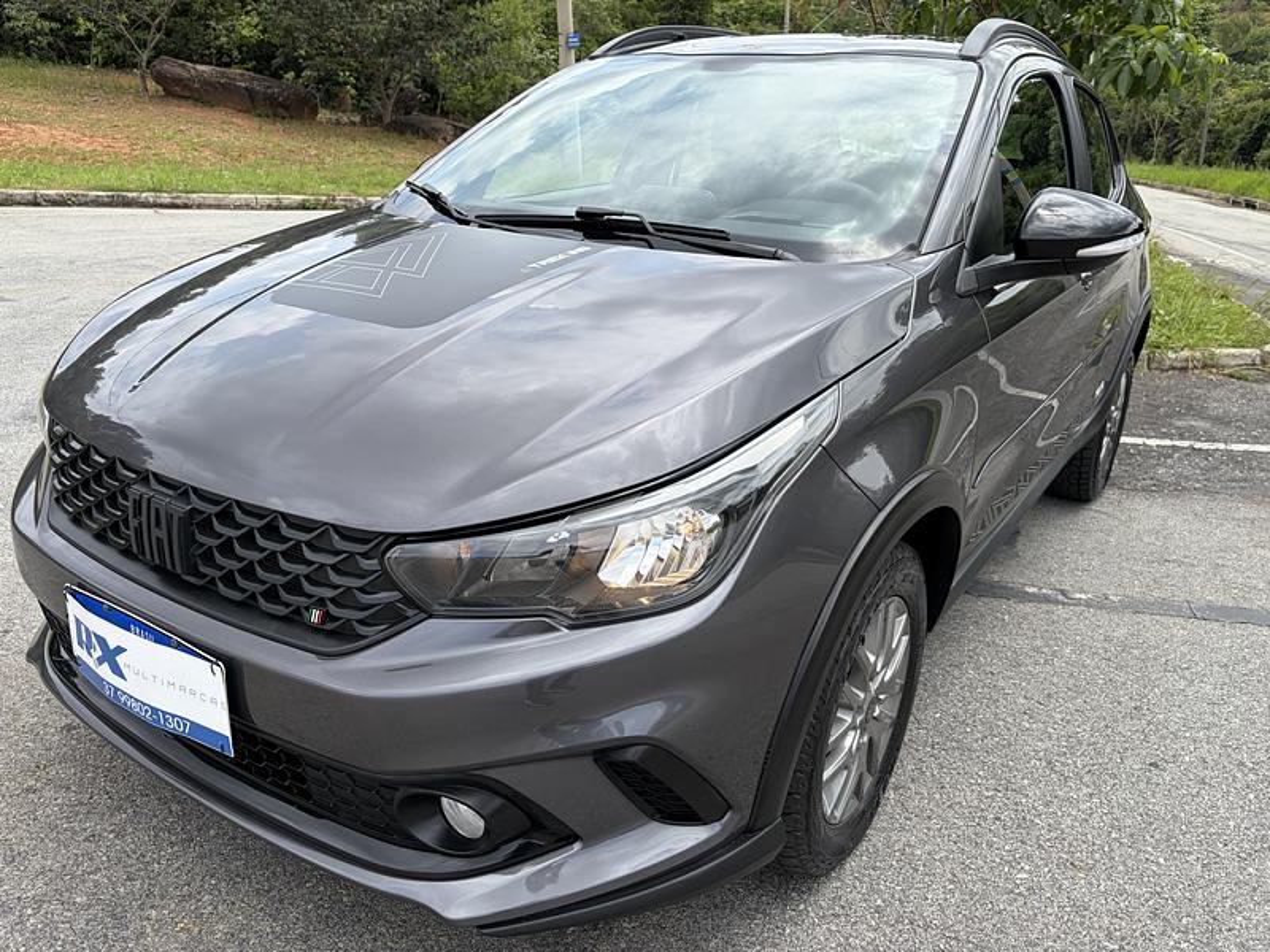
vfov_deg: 53.1
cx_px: 635
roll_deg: +4.0
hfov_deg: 67.3
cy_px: 476
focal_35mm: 26
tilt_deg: -28.7
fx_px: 954
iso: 50
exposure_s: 1/2012
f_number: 1.6
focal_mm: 5.96
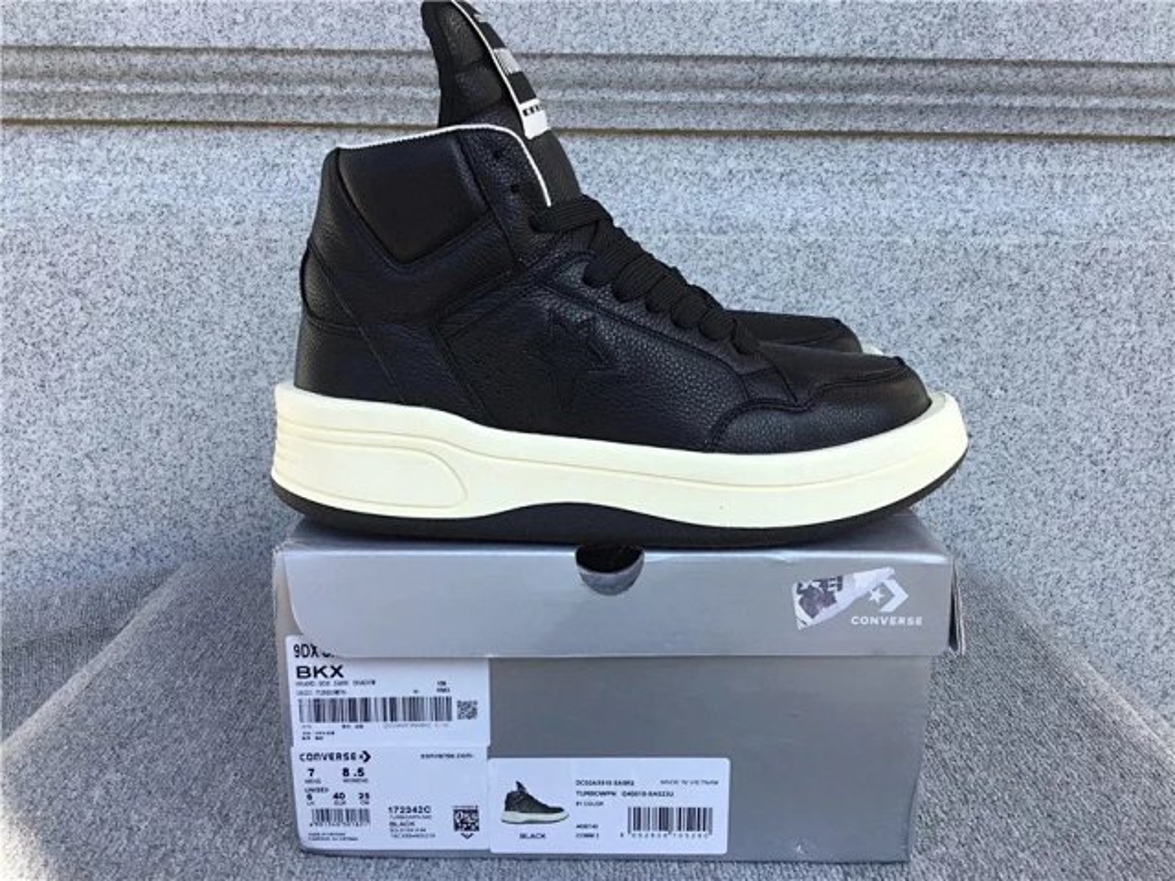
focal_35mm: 31
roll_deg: -0.5
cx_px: 588
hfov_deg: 58.4
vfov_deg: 45.4
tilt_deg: -15.0
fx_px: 1052
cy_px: 440
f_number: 2.4
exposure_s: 1/525
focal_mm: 3.3
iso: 25
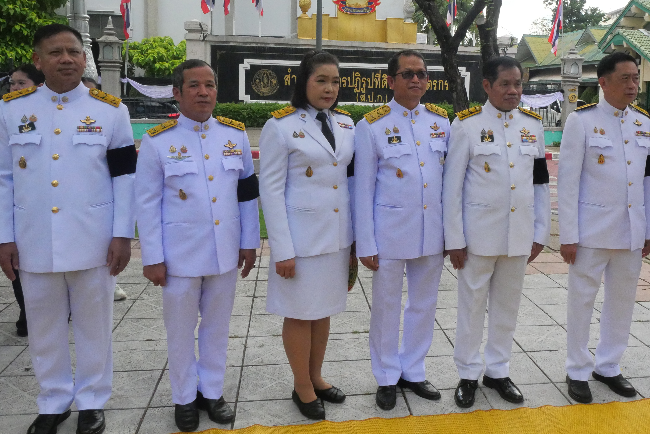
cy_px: 165
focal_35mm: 32
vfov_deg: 40.9
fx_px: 578
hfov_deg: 57.7
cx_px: 419
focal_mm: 12
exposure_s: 1/2000
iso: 3200
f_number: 11
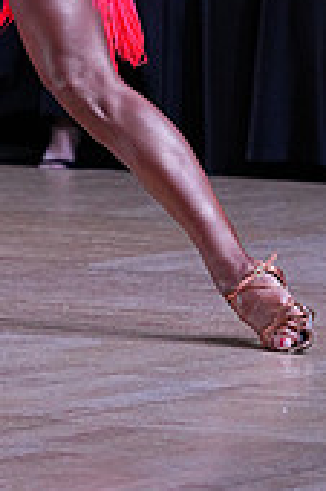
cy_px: -315
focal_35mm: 414
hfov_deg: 3.3
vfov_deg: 4.9
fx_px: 5635
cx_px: -157
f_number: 4
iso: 1250
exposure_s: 1/500
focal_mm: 121
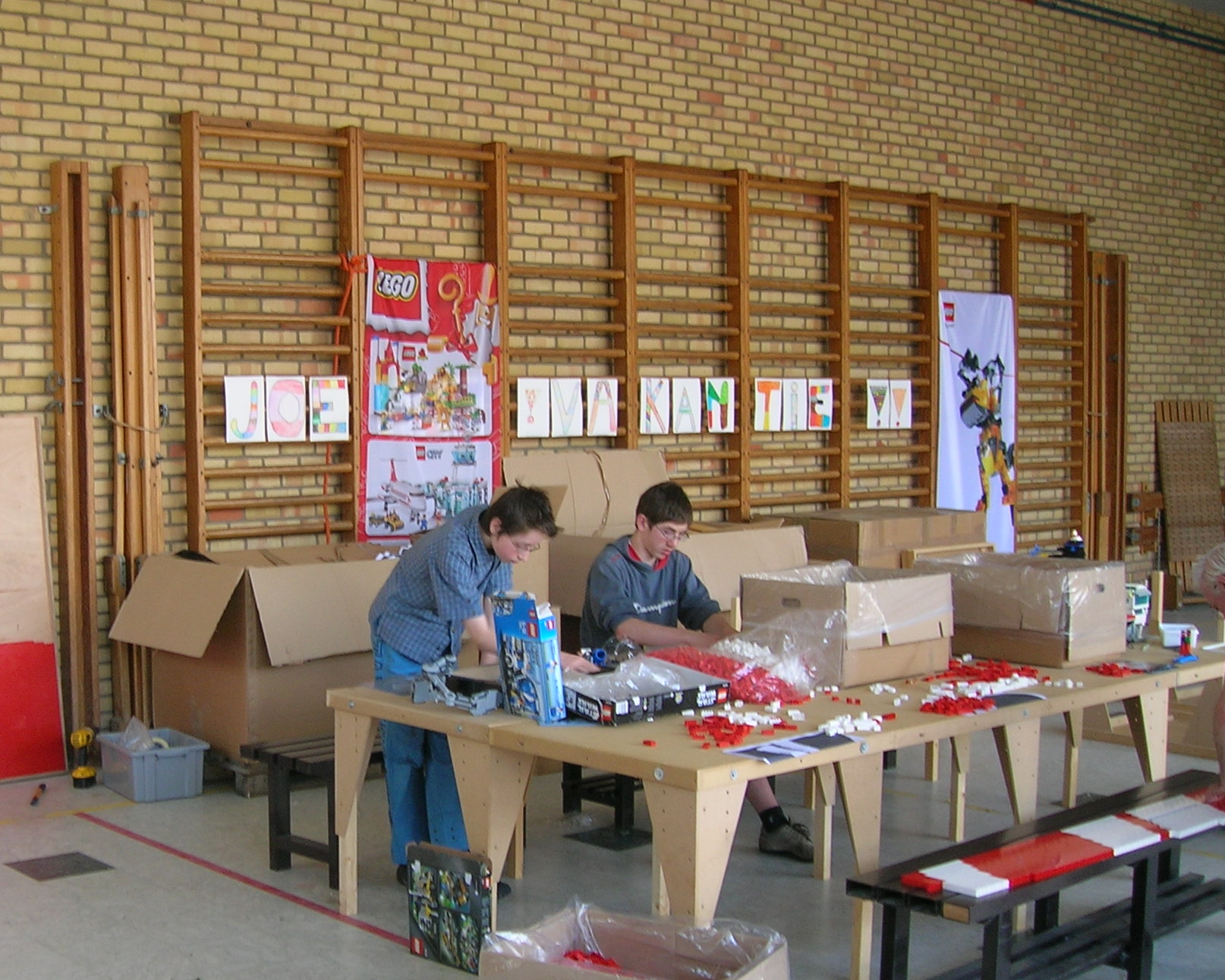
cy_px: 559
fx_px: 1704
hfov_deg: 38.8
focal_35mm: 47
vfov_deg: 32.0
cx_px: 358
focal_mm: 5.7
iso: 50
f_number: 2.9
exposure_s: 1/33.5
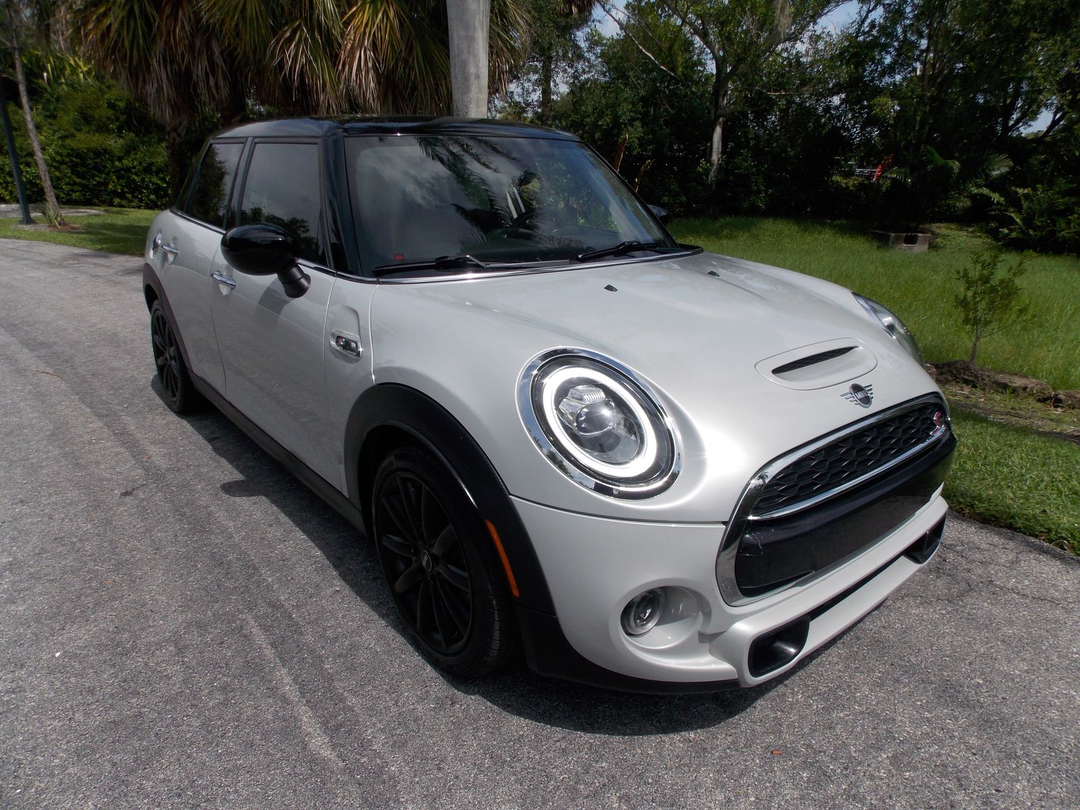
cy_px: 405
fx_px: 718
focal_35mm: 23
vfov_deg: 58.9
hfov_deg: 73.9
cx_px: 540
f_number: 3.1
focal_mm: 4
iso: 80
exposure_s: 1/1500
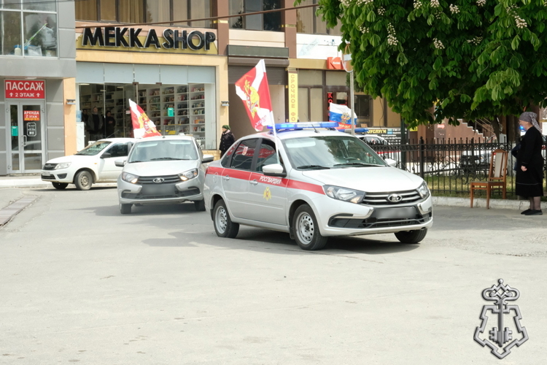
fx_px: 1048
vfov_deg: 19.7
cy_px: 182
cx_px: 274
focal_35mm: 69
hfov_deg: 29.2
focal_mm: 46.3
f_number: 13
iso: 4000
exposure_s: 1/1700
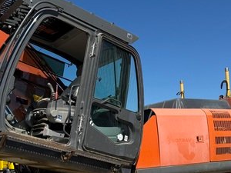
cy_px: 148
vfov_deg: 27.3
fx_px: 347
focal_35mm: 52
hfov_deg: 36.6
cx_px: 87
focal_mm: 6.76
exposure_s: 1/5319
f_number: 1.78
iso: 80
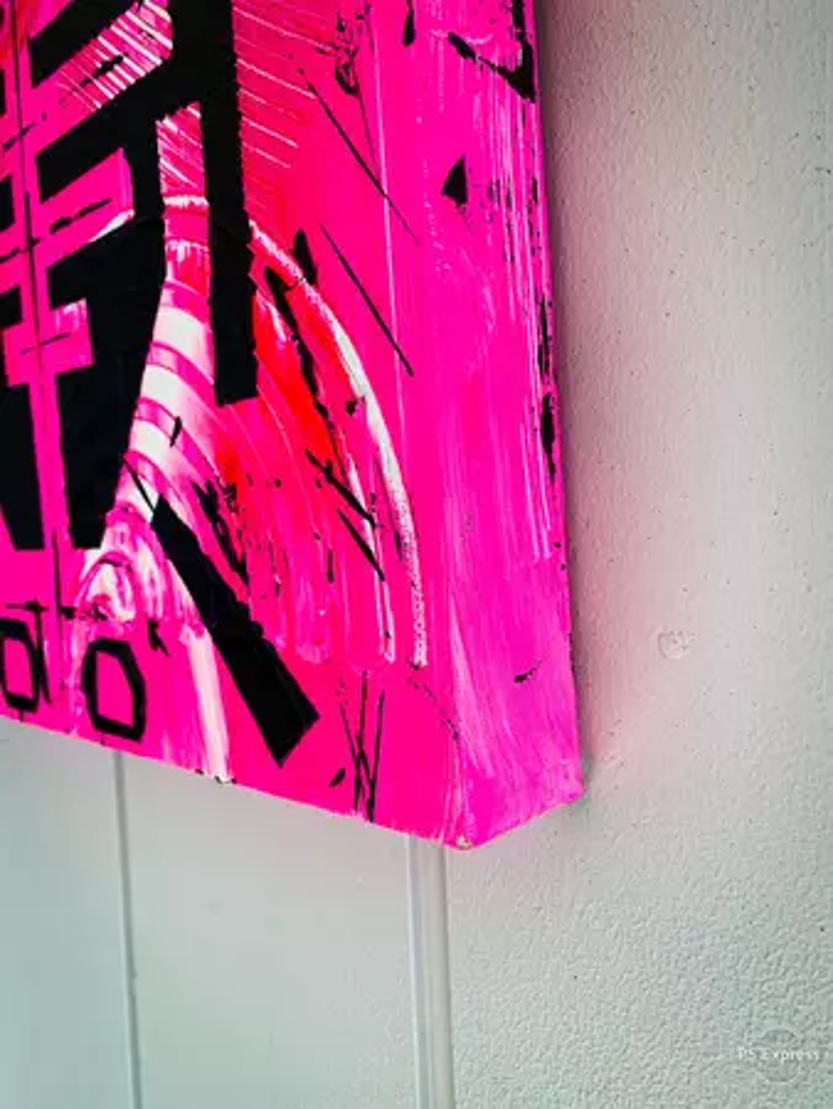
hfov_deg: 53.1
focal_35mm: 26
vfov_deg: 67.3
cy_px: 554
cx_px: 416
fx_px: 833
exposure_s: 1/201
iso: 32
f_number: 1.8
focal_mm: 4.25
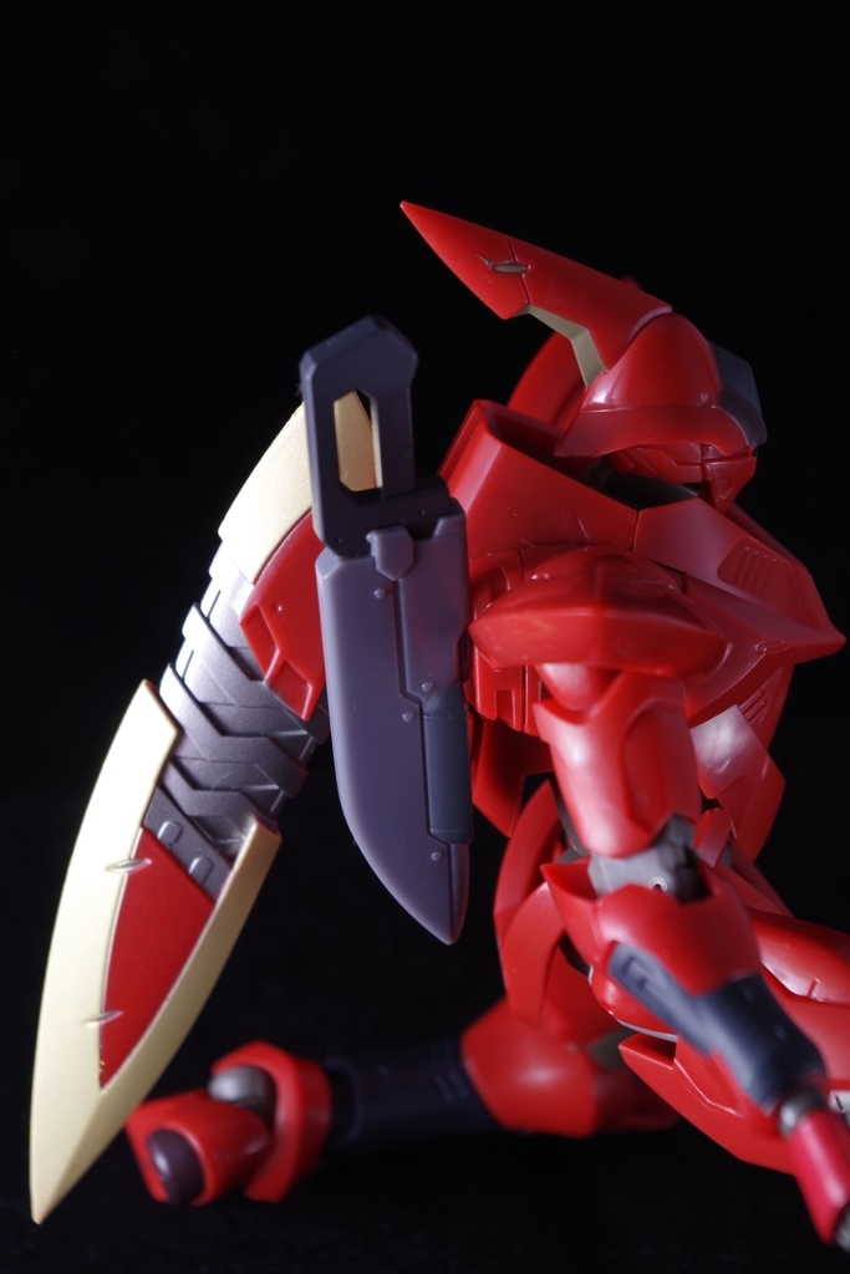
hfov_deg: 16.7
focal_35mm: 82
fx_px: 2903
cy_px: 637
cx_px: 425
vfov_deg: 24.8
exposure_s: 3
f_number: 9
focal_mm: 55
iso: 100
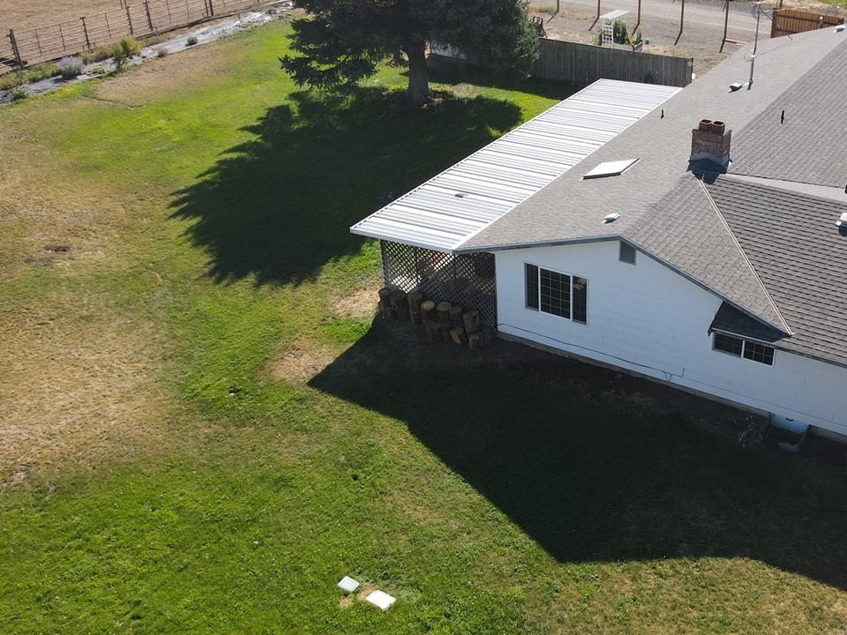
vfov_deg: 35.9
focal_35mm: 40
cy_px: 340
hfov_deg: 46.1
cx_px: 566
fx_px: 979
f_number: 2.8
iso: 100
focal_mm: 4.5
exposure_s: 1/400
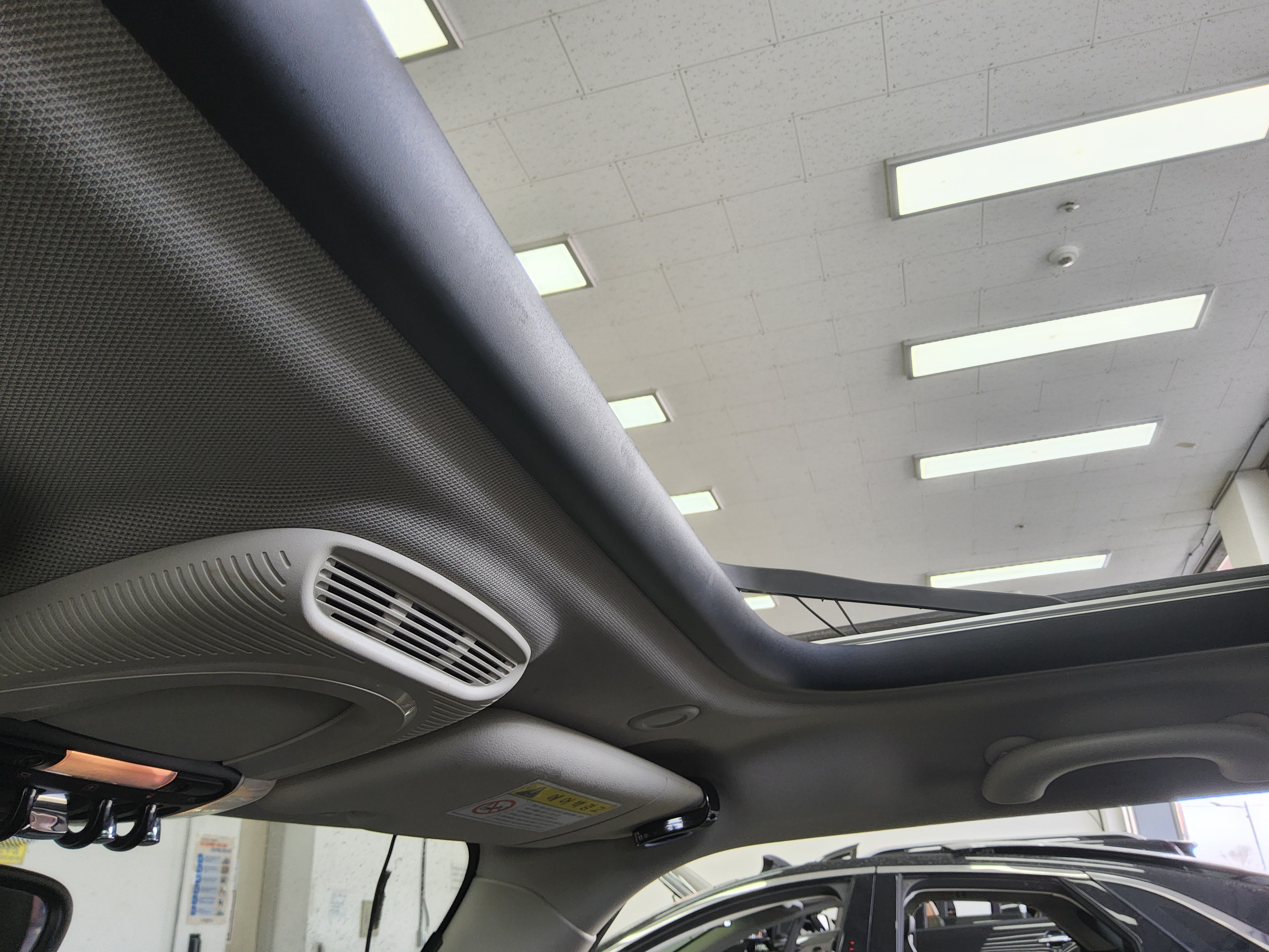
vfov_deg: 54.9
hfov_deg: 69.4
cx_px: 634
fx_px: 916
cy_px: 476
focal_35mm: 25
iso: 64
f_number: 2
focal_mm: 3.08
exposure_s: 1/120
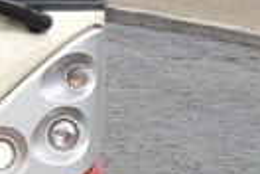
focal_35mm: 842
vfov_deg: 1.6
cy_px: -130
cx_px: -439
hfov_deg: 2.4
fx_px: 6081
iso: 125
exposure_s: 1/500
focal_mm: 19.9
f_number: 3.2
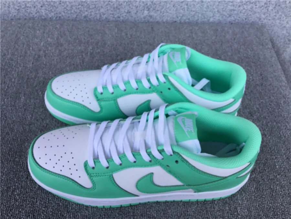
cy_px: 110
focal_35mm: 31
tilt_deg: -55.4
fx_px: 261
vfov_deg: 45.4
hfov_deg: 58.4
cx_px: 146
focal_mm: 3.3
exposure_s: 1/394
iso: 25
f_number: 2.4
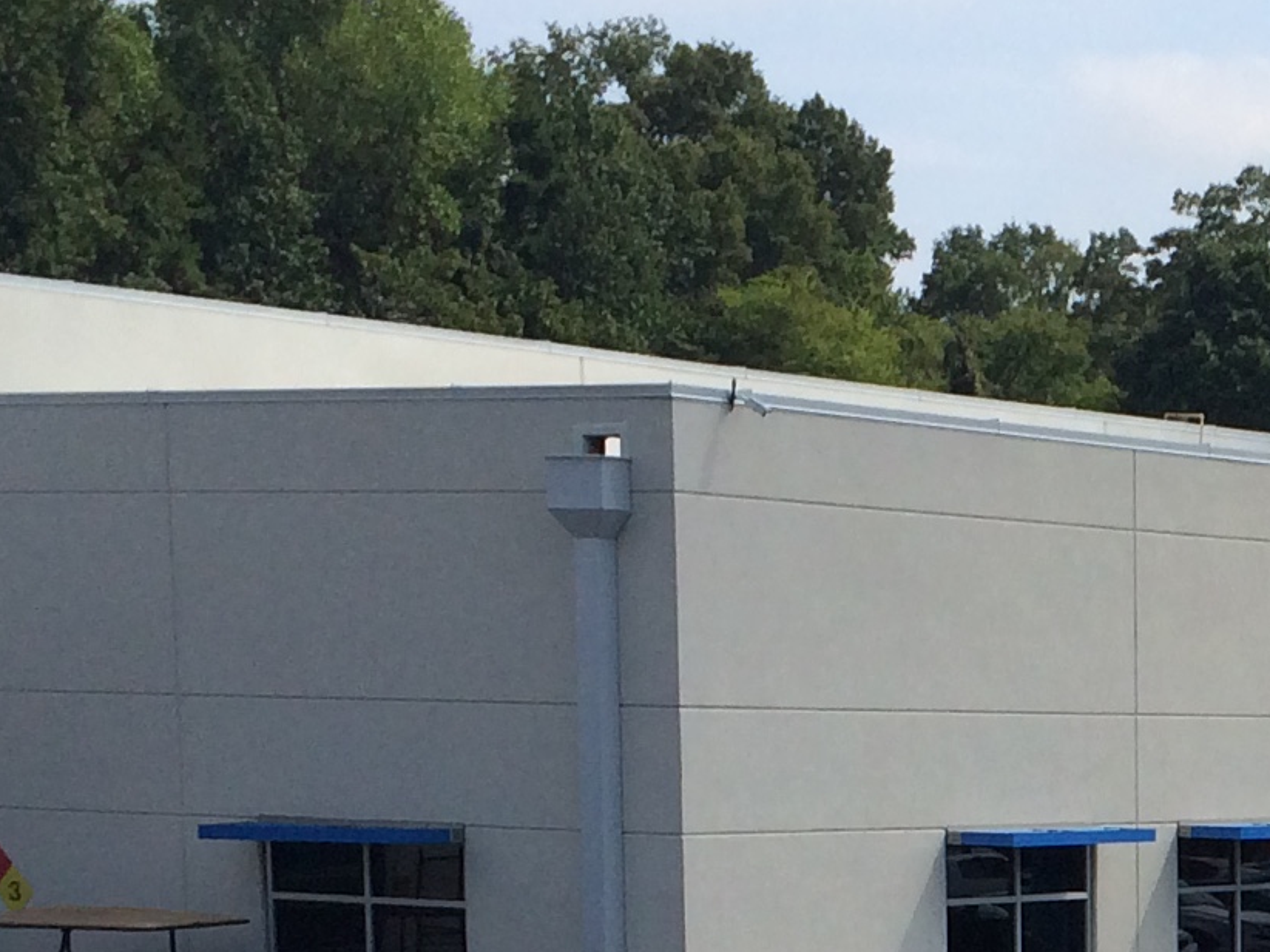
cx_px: 1775
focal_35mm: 115
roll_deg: -2.4
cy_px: 1342
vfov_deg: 12.4
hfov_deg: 16.0
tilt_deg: -6.7
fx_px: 4219
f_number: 2.2
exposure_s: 1/2933
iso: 32
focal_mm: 4.15
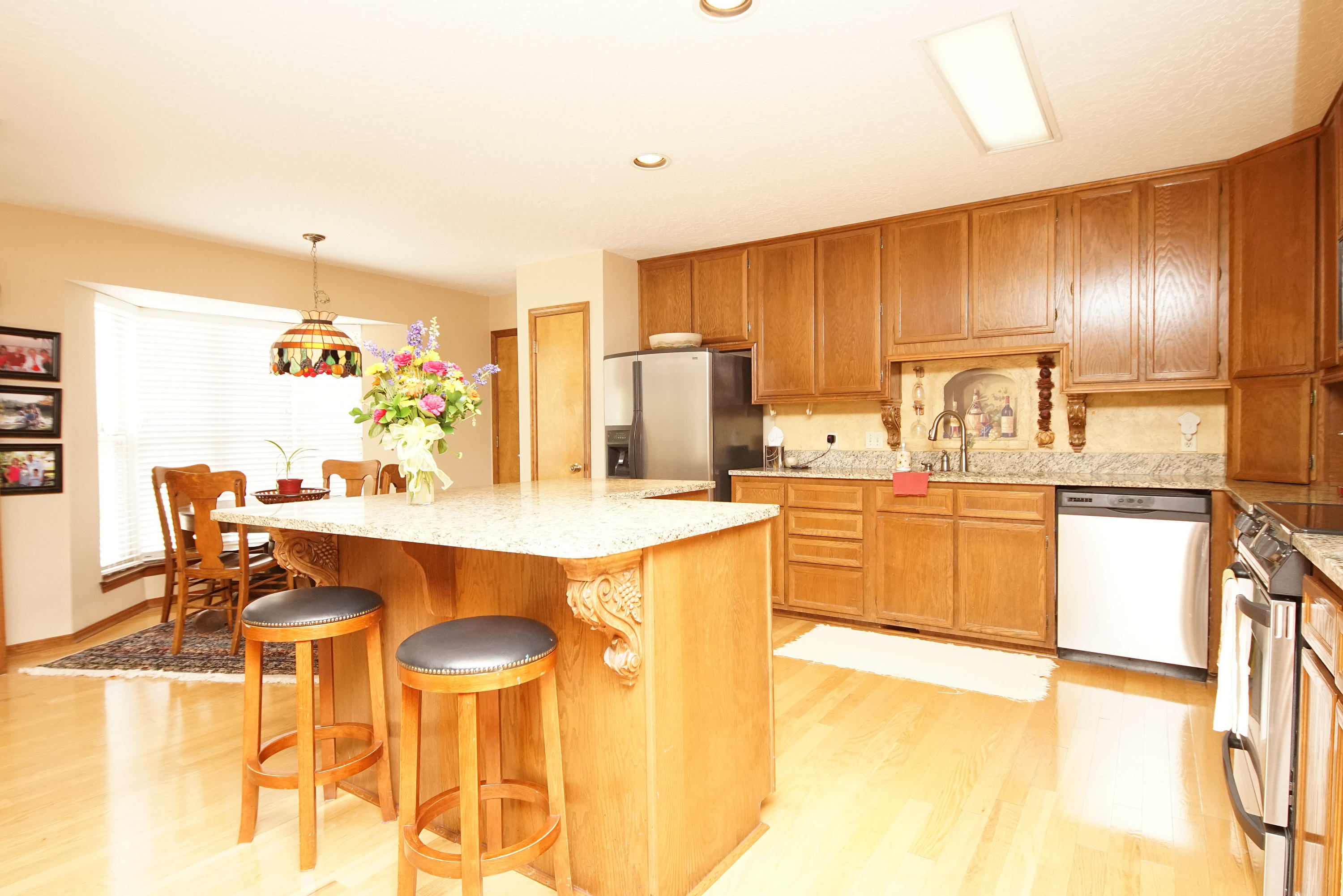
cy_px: 448
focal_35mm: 18
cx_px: 672
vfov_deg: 67.4
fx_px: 672
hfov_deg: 90.0
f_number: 4.5
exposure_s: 1/160
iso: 2000
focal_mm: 12
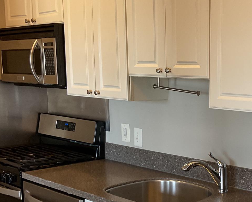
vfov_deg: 25.0
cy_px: 156
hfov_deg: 30.1
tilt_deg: -12.7
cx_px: 226
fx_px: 448
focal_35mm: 60
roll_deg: -0.9
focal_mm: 3
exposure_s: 1/120
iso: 64
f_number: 1.8
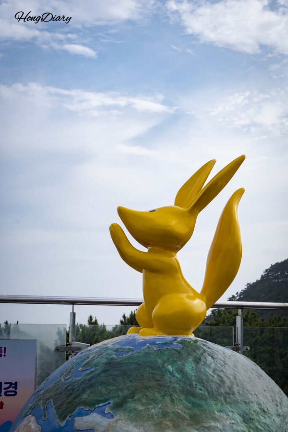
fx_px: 516
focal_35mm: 43
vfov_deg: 45.4
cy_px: 216
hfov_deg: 31.2
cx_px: 144
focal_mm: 43
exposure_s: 1/200
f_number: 11
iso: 100
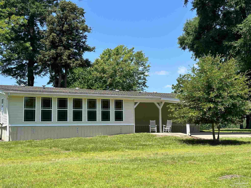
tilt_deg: +6.3
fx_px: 348
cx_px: 126
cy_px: 94
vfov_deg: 30.3
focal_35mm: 48
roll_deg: +0.7
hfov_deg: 39.7
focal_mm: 6.86
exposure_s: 1/2304
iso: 64
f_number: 1.78
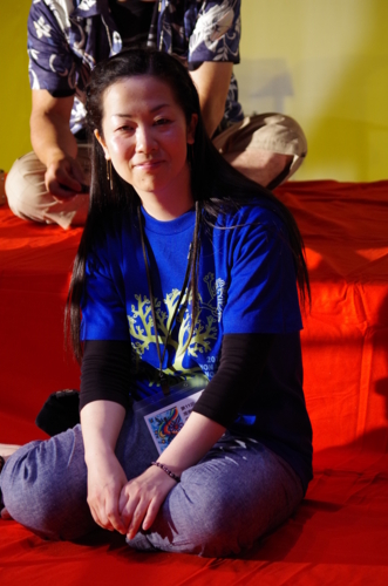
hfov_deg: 10.3
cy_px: 293
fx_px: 2144
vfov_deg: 15.6
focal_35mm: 132
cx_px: 194
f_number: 4.5
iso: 1600
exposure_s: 1/125
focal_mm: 87.5
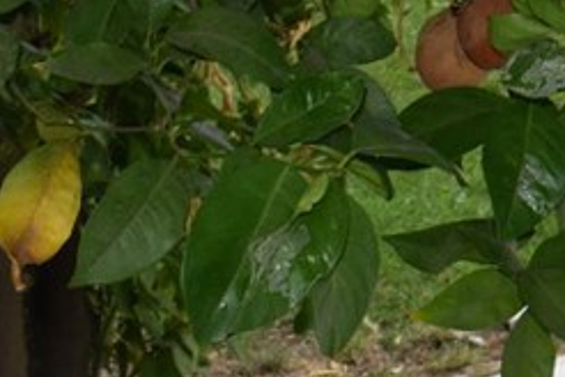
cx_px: 953
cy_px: -139
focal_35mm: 125
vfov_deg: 10.7
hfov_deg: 14.7
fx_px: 1962
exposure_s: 1/200
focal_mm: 20
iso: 100
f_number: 10
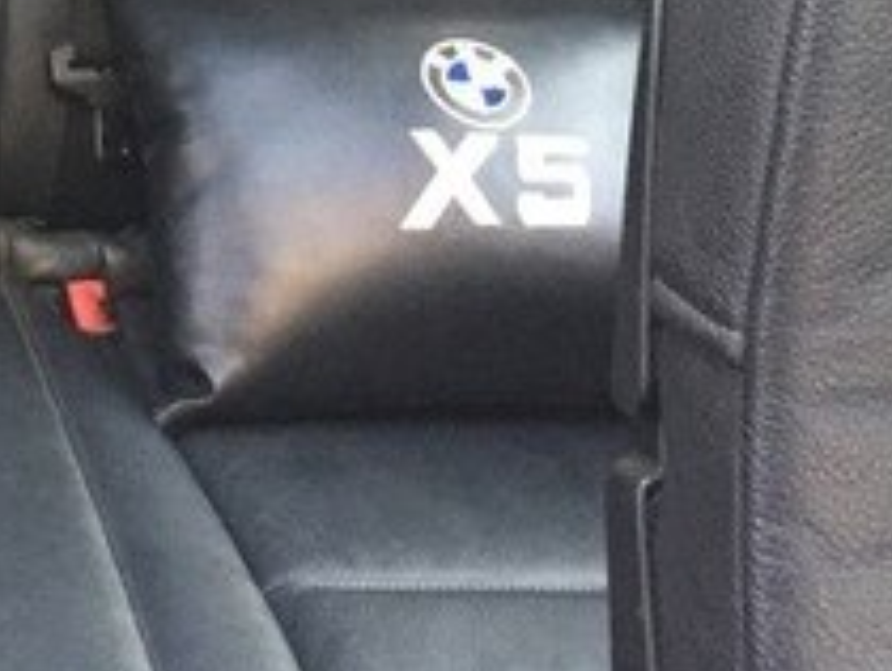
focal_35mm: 91
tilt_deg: -16.2
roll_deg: -4.8
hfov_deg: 20.8
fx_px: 2348
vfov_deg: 15.1
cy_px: -333
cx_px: -8
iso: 250
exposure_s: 1/25
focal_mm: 4.15
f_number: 2.2
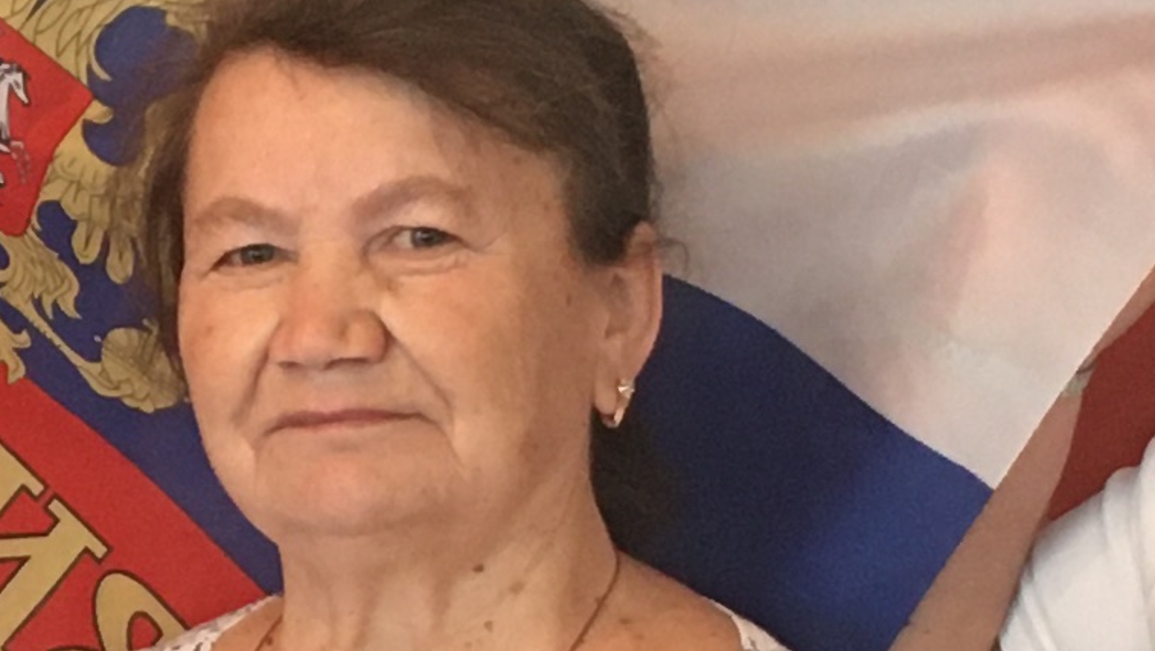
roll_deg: -1.2
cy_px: 619
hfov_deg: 12.5
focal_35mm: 168
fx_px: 5147
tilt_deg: -5.0
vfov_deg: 7.2
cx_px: -187
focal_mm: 4.15
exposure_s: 1/33
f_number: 2.2
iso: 160
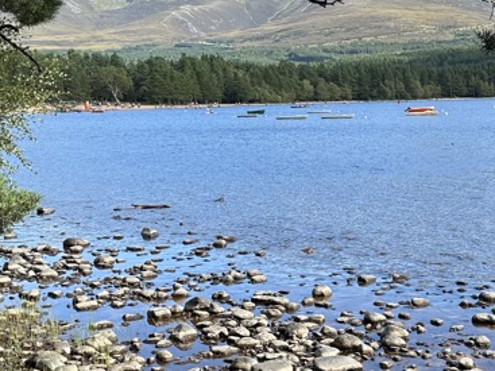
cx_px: 348
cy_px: 178
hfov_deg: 28.7
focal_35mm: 67
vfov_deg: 21.9
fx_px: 958
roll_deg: +1.3
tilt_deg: -4.7
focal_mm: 6.86
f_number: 1.78
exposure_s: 1/1779
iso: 80
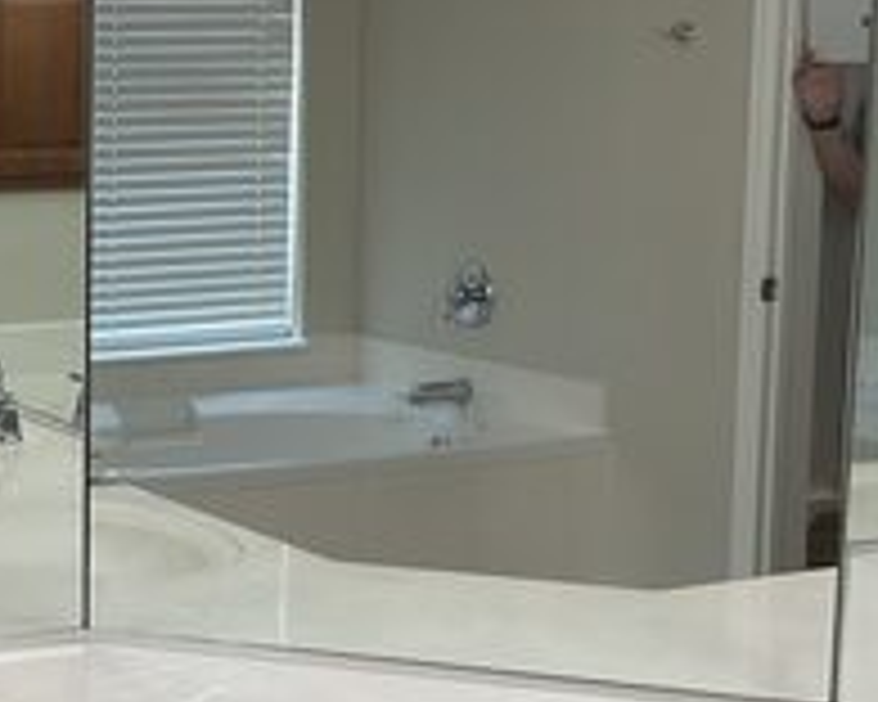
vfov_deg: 16.5
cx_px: -50
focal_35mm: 93
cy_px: 315
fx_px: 2417
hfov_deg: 19.8
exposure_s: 1/120
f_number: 1.8
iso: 40
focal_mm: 3
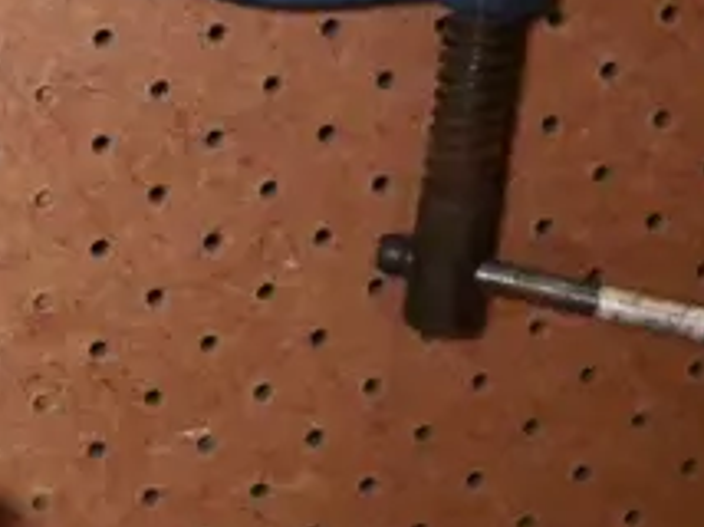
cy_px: -122
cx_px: -434
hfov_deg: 11.5
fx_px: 3311
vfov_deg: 9.0
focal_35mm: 163
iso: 6400
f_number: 3.9
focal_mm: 17
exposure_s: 1/640
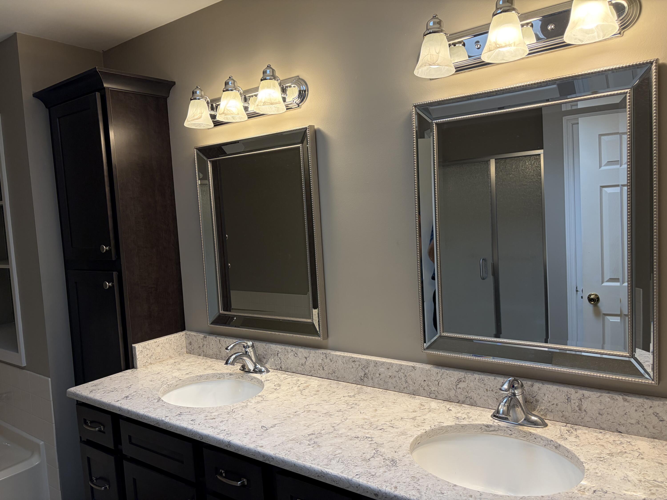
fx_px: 501
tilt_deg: -4.3
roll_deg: +3.9
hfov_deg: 67.3
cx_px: 334
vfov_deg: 53.1
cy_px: 250
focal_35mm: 26
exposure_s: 1/125
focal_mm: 5.96
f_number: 1.6
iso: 100
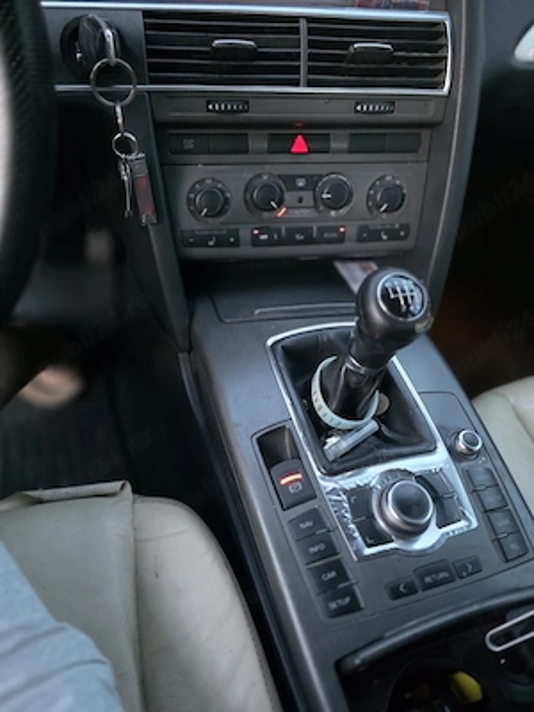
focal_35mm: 23
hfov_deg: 58.9
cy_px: 356
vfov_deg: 73.9
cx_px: 267
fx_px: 473
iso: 1600
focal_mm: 6.3
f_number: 1.7
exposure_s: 1/33.4
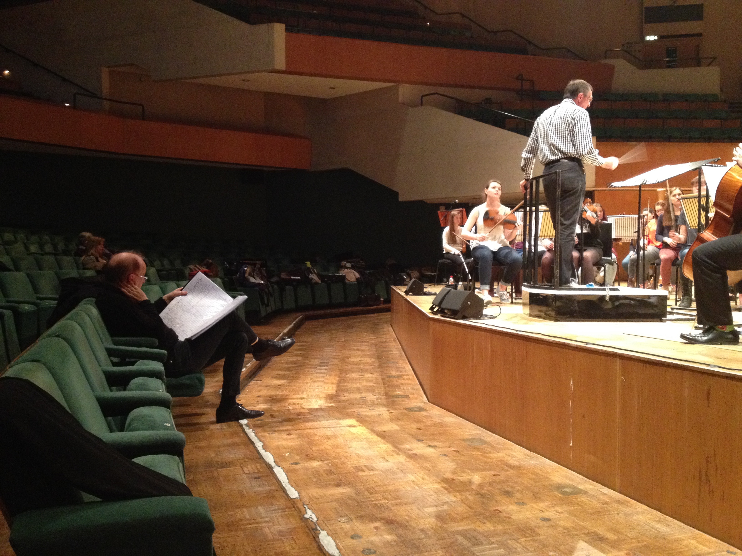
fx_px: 750
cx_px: 371
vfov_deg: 40.7
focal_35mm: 35
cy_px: 278
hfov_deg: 52.6
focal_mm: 4.28
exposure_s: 1/20
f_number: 2.4
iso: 400
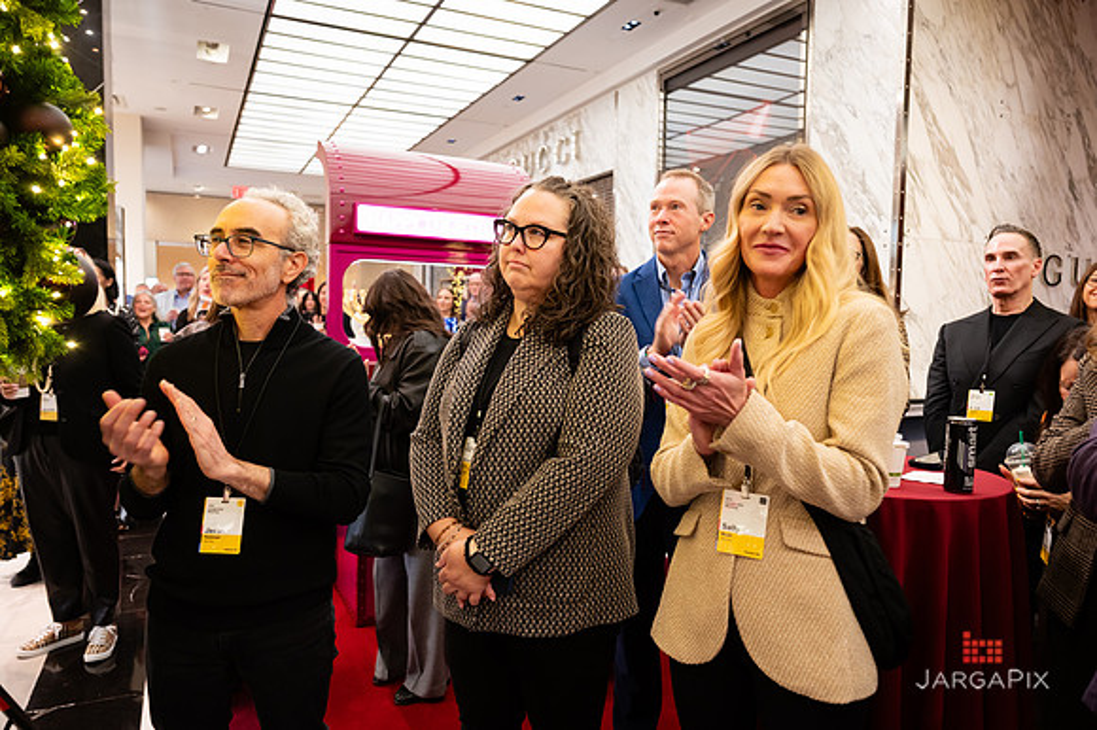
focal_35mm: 25
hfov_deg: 72.0
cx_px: 548
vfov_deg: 51.6
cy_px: 365
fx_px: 754
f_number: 3.2
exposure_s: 1/160
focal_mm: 24
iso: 1250
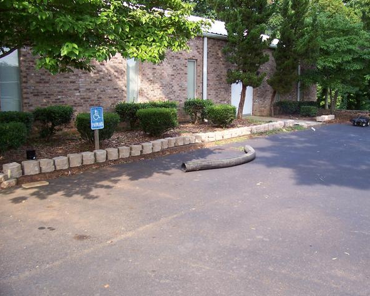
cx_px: 199
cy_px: 149
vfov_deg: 41.2
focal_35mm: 36
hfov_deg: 50.2
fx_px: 394
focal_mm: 5.6
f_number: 2.7
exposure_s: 1/250
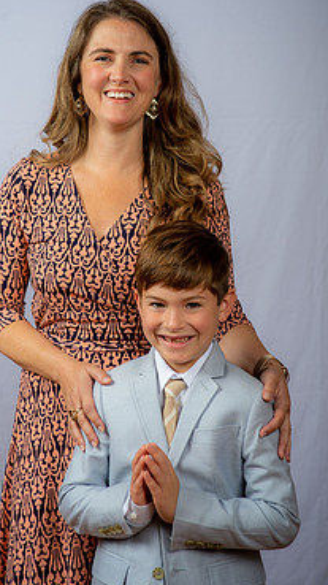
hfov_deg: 13.1
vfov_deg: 23.1
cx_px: 159
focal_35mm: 92
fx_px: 1425
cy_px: 236
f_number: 6.3
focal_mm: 72
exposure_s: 1/200
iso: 250
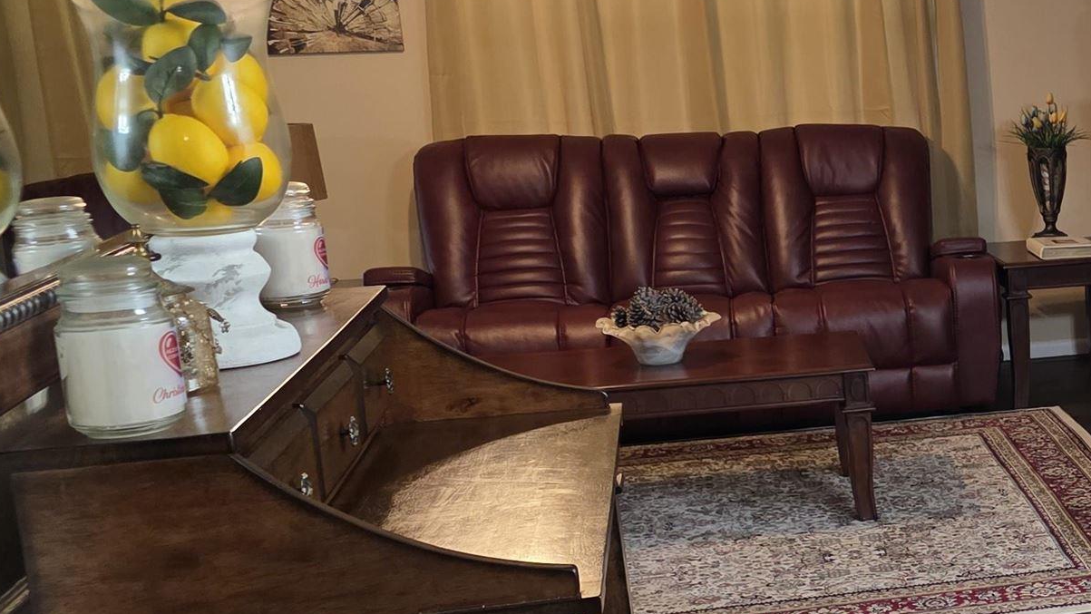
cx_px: 1235
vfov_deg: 18.8
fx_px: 1852
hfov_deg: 29.3
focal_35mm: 64
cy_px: 365
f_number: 1.7
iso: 400
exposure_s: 1/120
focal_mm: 6.3
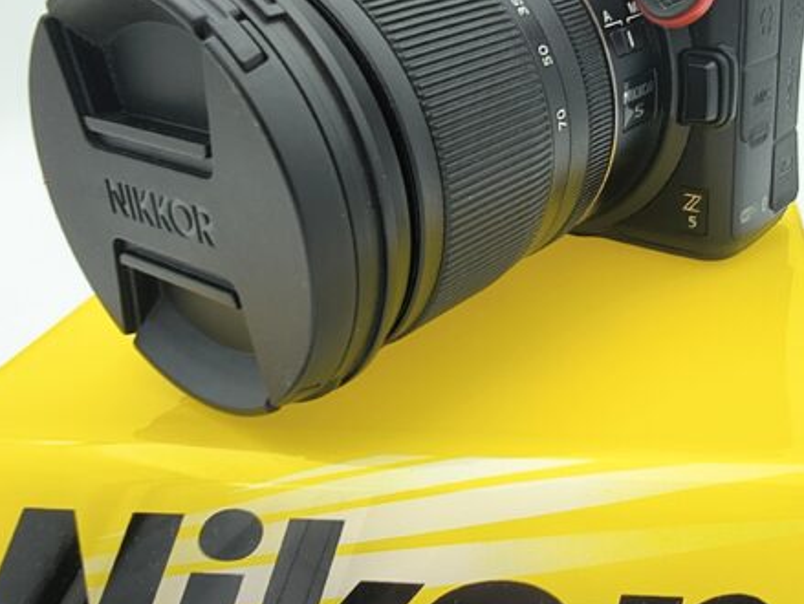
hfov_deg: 63.4
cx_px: 425
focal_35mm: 28
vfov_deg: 49.7
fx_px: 651
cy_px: 259
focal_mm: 1.83
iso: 191
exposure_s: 1/100
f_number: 2
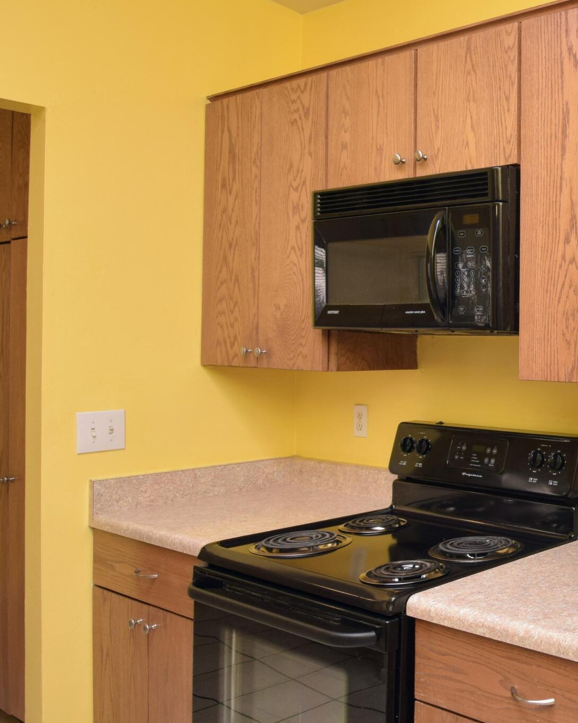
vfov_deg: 52.8
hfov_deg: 34.0
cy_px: 352
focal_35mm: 34
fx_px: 728
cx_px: 710
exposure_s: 1/50
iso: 400
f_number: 8
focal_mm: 11
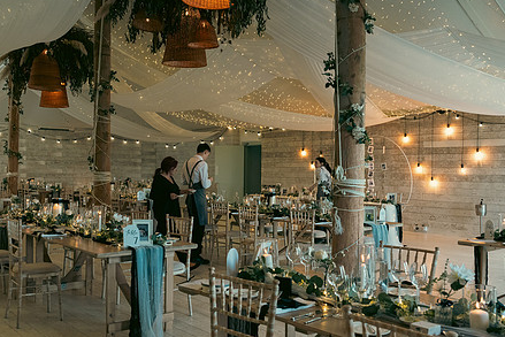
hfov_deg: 51.7
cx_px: 222
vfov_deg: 36.0
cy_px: 178
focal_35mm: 37
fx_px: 519
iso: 2500
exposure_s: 1/200
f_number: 5.6
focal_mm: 28
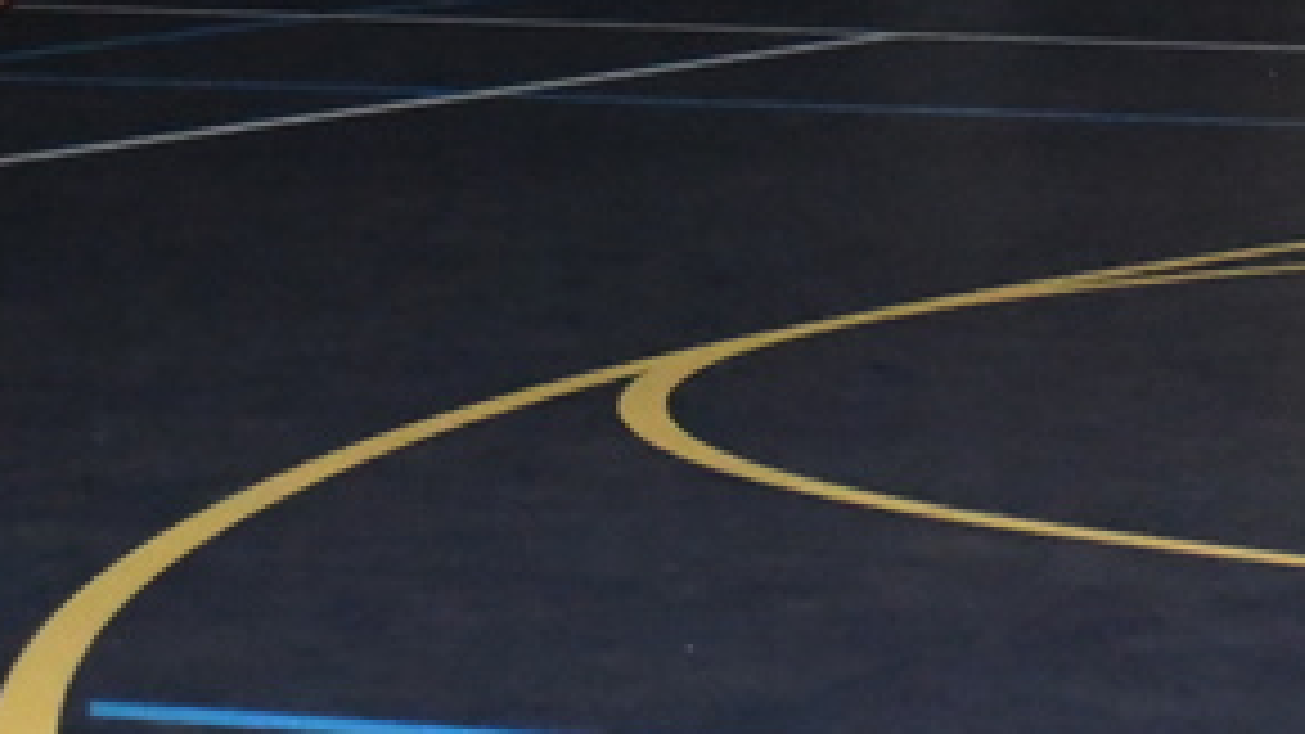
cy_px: -556
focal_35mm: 233
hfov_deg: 9.2
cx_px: 1436
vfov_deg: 5.1
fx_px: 8061
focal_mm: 42
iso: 6400
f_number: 4.5
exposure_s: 1/60
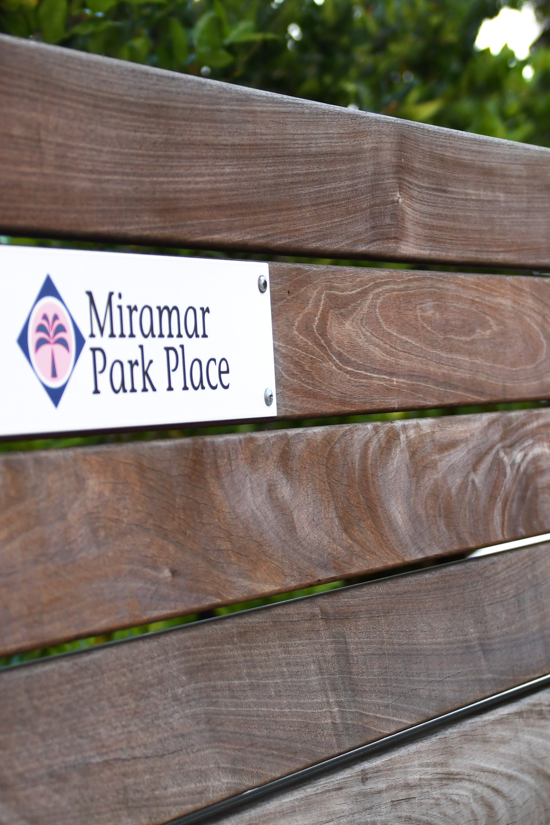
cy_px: 414
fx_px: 2704
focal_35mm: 118
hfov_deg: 11.6
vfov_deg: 17.3
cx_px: 320
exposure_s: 1/500
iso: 500
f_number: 4.8
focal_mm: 52
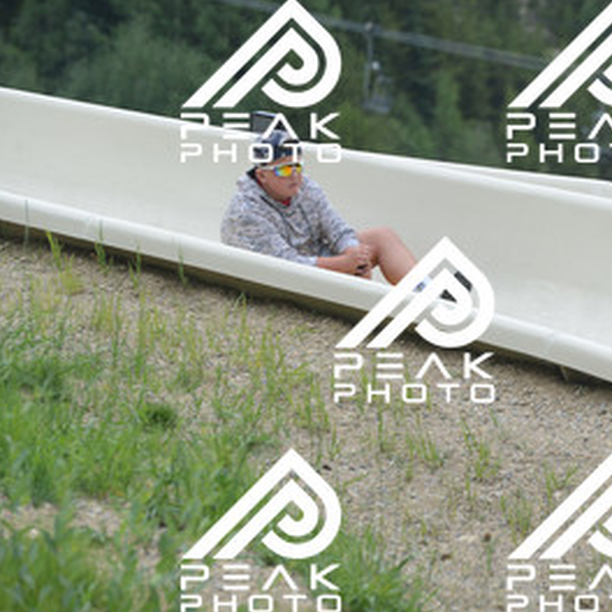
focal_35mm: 251
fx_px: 5021
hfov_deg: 7.0
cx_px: 424
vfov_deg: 7.0
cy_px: 305
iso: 500
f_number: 6.3
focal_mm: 195
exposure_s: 1/640
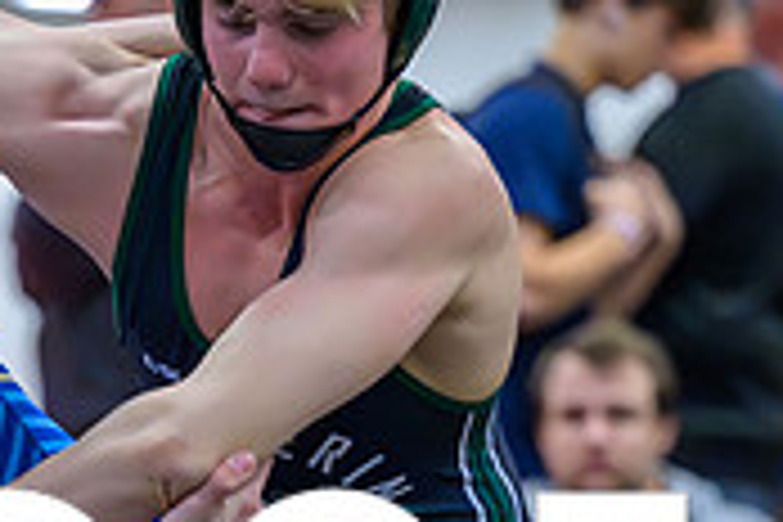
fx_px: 9591
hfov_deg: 4.7
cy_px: 698
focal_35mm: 441
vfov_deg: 3.1
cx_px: -111
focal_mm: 120
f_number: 2.8
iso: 18000
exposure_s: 1/800
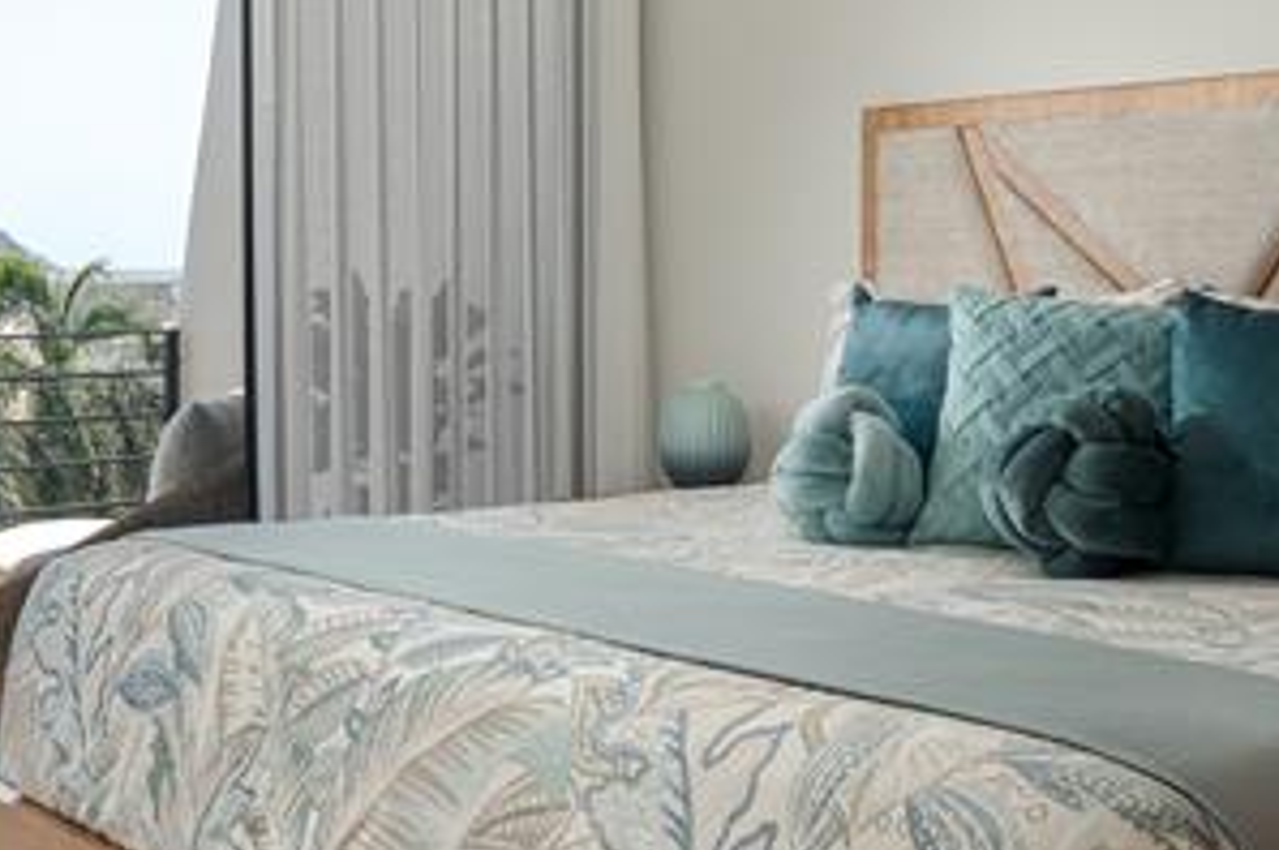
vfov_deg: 23.6
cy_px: 283
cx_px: 502
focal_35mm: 57
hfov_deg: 34.9
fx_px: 2025
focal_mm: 16.6
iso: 400
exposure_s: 1/250
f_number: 10
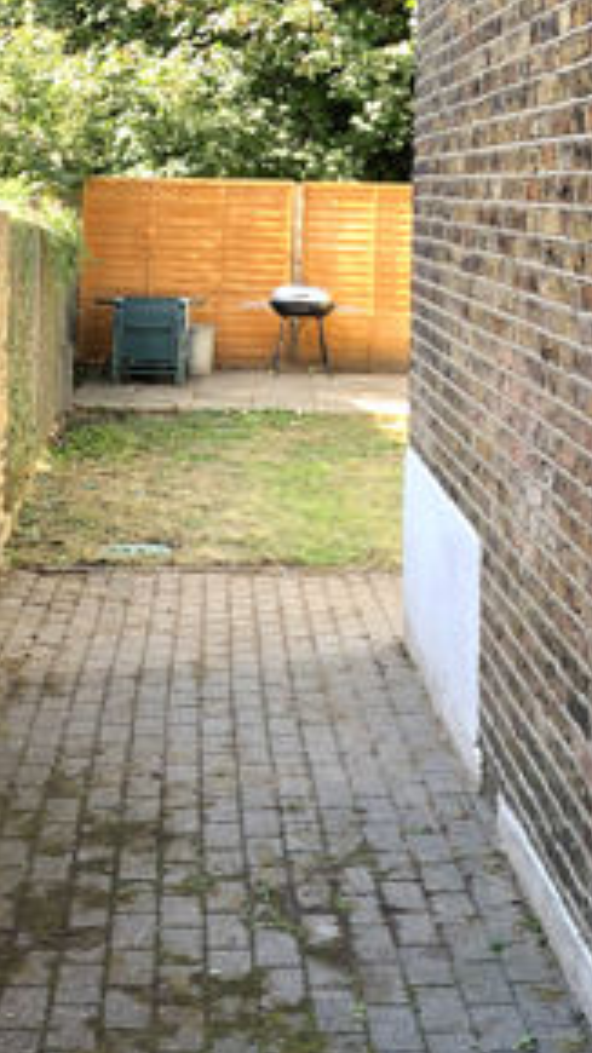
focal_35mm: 56
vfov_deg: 34.9
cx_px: 280
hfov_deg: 21.4
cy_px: 964
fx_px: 1564
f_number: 1.8
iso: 64
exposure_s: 1/120
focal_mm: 3.99
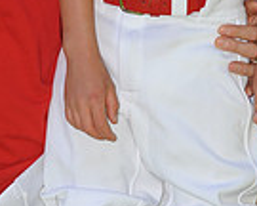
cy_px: -147
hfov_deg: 4.0
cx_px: 42
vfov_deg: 3.2
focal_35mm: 483
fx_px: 3674
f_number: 4
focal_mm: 120
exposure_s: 1/1000
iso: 200
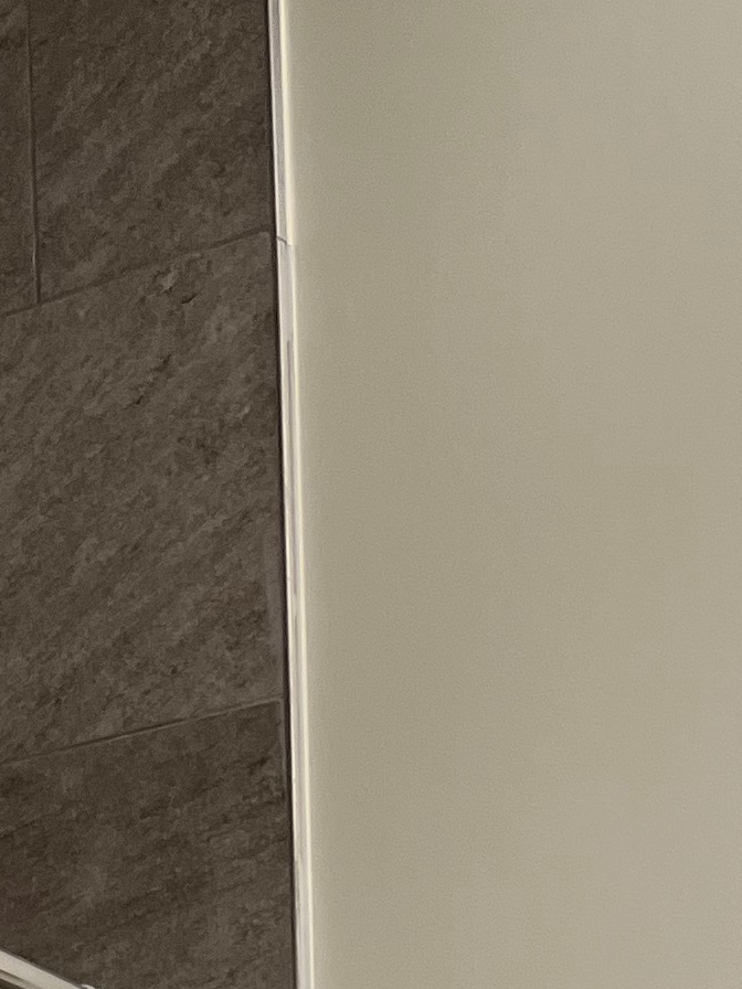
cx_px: 656
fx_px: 3344
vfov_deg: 13.9
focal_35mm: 117
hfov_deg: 12.6
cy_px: 2055
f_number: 1.5
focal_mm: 5.7
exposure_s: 1/60
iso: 80
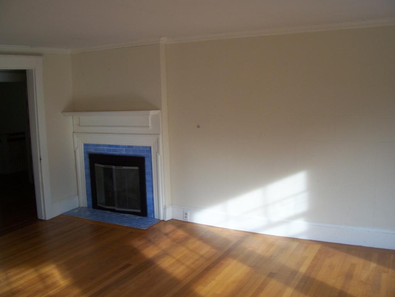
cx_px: 198
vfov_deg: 41.8
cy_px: 148
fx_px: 388
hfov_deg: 54.0
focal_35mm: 34
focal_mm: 5.6
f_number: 2.7
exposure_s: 1/125
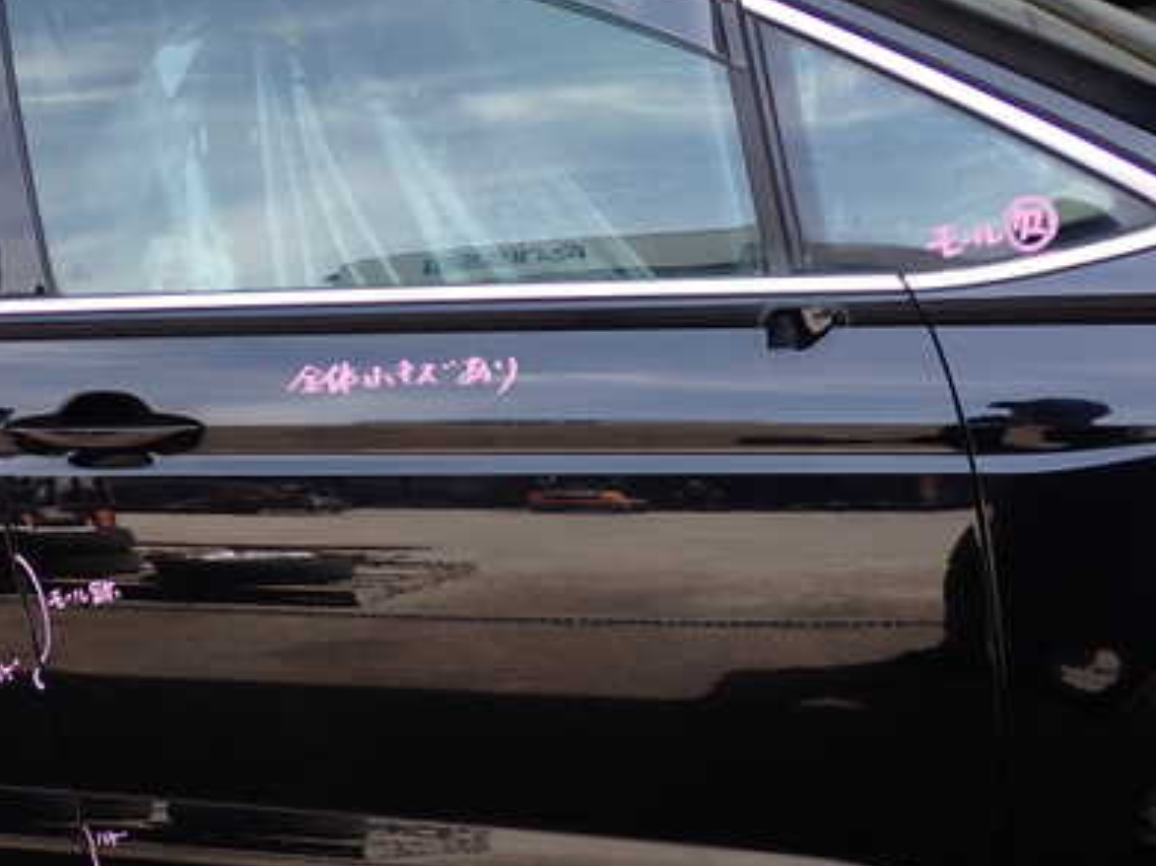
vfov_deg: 31.5
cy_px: 455
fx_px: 1536
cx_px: 435
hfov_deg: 41.0
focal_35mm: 46
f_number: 3.2
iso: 100
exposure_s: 1/200
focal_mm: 5.4
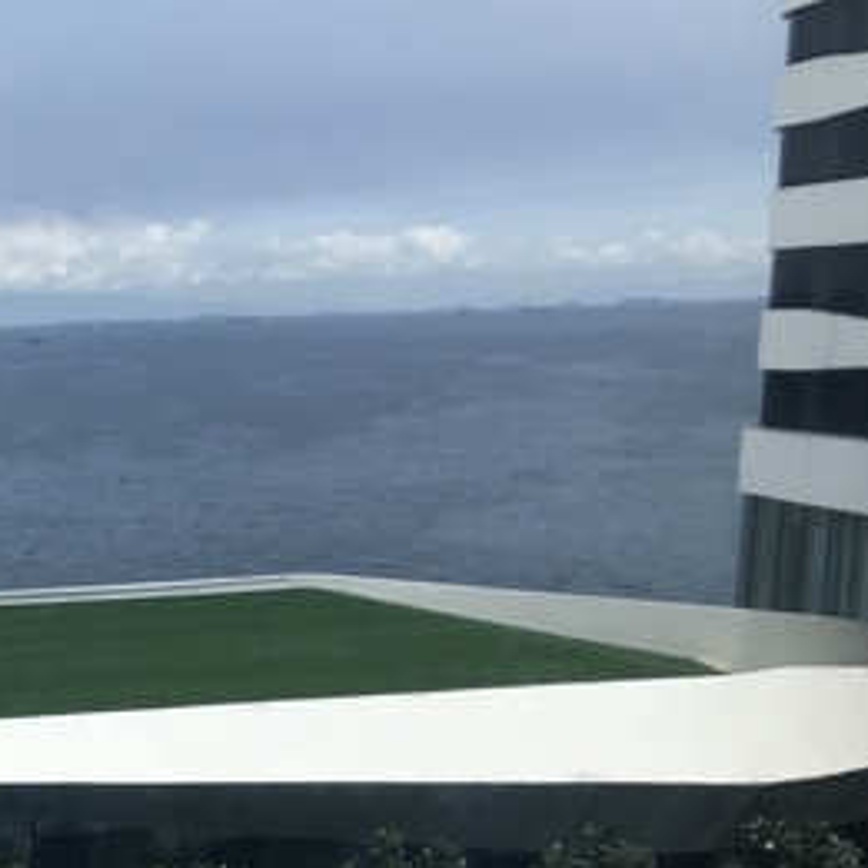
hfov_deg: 19.7
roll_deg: +2.4
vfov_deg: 22.2
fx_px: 2156
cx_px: -439
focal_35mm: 76
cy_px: 782
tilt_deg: -10.7
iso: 20
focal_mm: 3.99
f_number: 1.8
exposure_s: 1/929
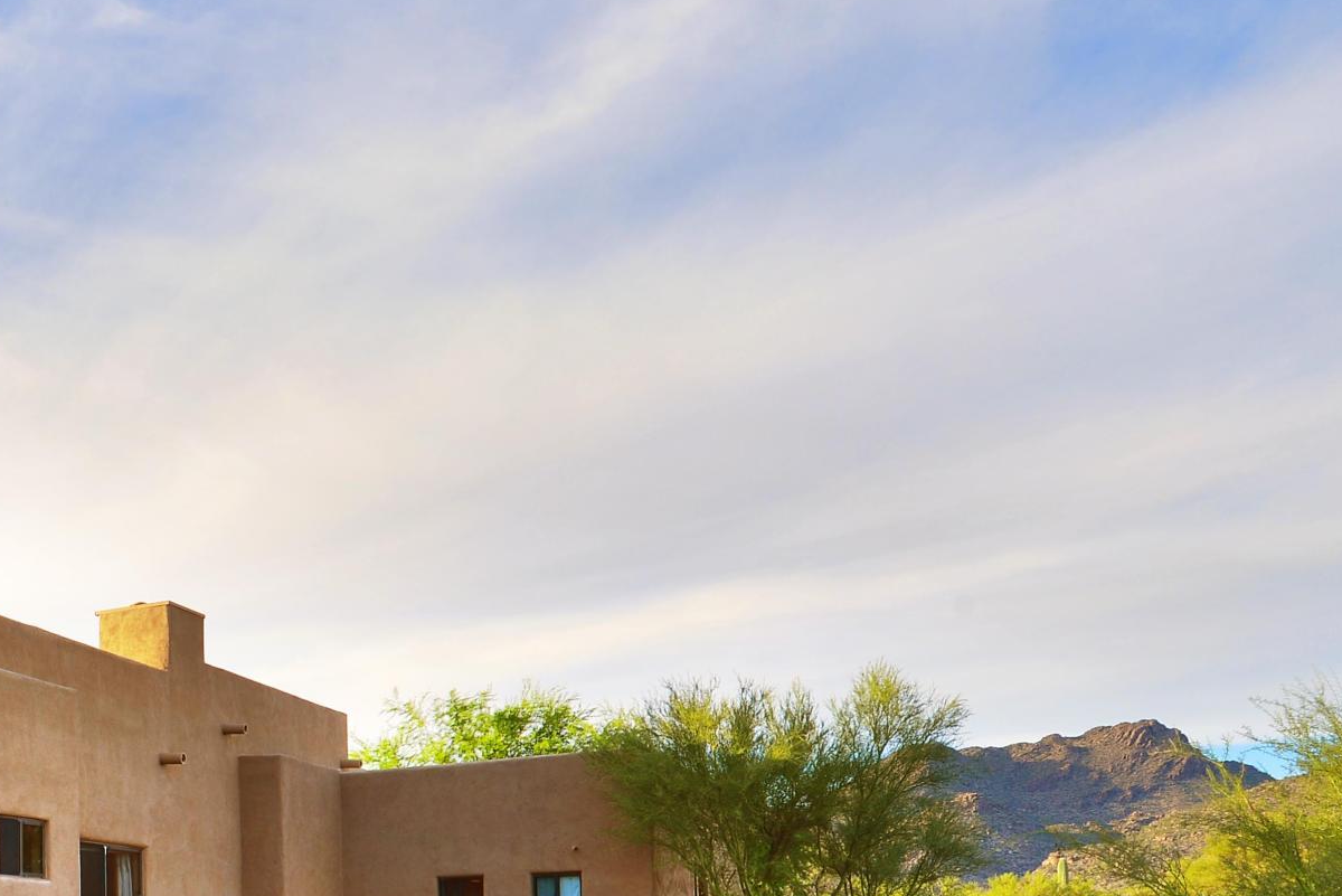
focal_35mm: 40
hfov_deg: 40.0
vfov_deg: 32.0
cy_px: 790
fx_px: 1492
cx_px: -108
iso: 100
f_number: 11
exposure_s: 1/80
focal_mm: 16
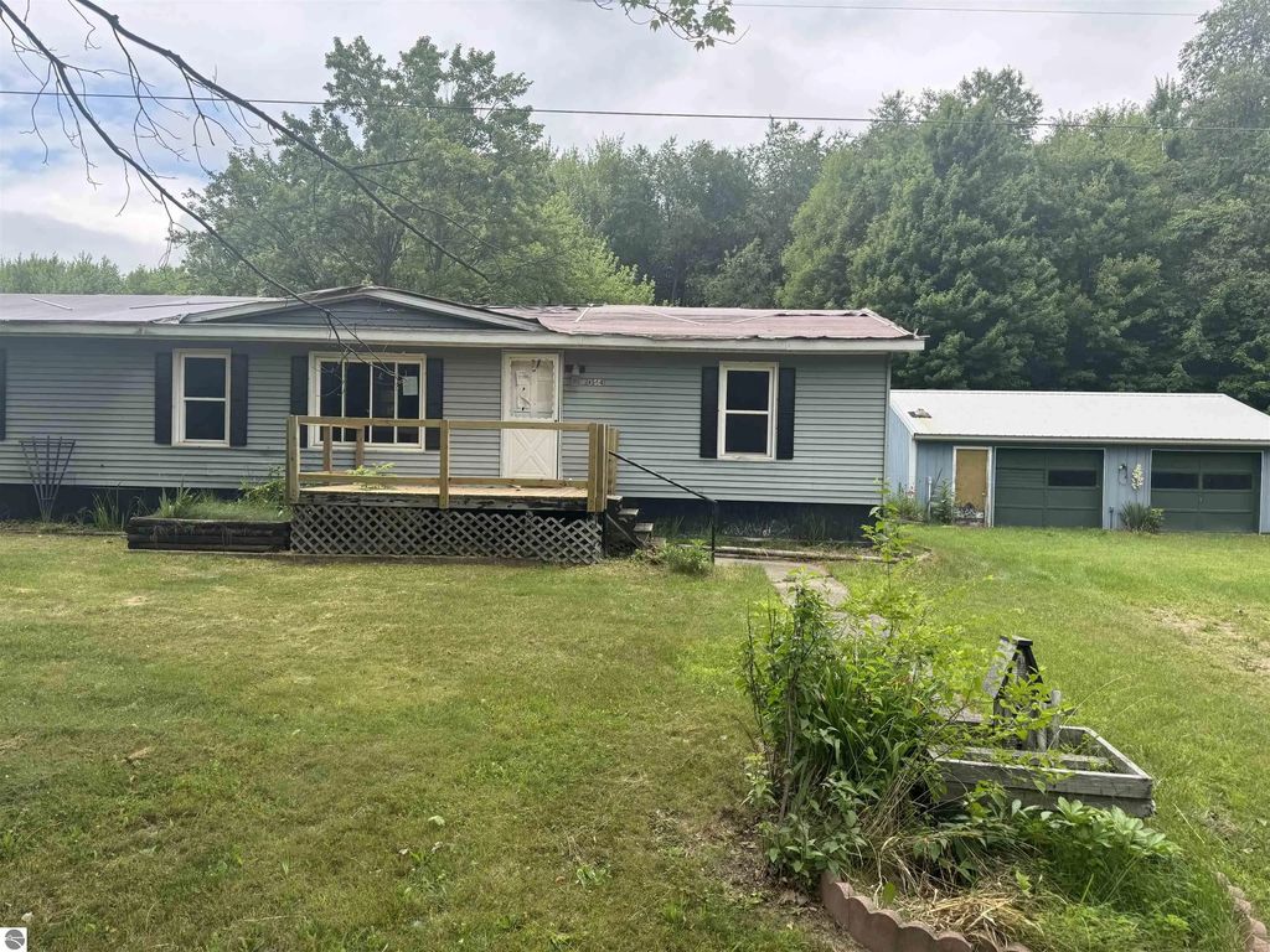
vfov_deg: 56.8
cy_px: 476
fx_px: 881
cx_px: 635
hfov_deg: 71.6
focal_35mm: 24
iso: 80
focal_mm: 6.76
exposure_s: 1/1042
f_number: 1.78
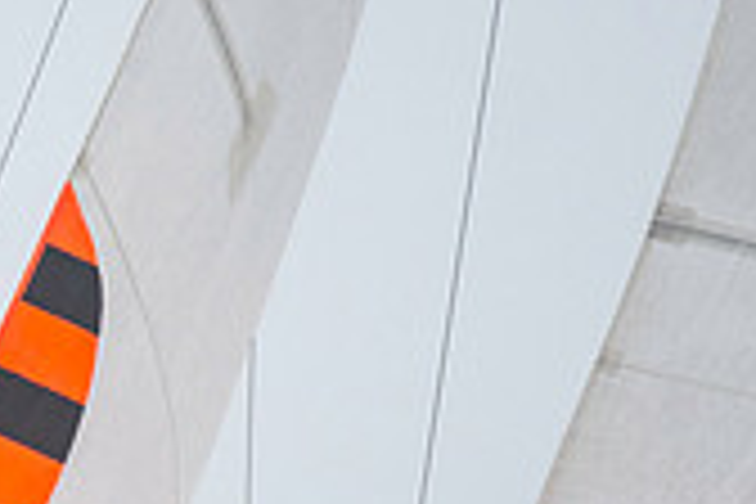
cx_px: -188
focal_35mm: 1841
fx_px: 38658
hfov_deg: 1.1
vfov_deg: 0.7
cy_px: 613
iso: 250
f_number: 4
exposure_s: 1/2500
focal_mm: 300
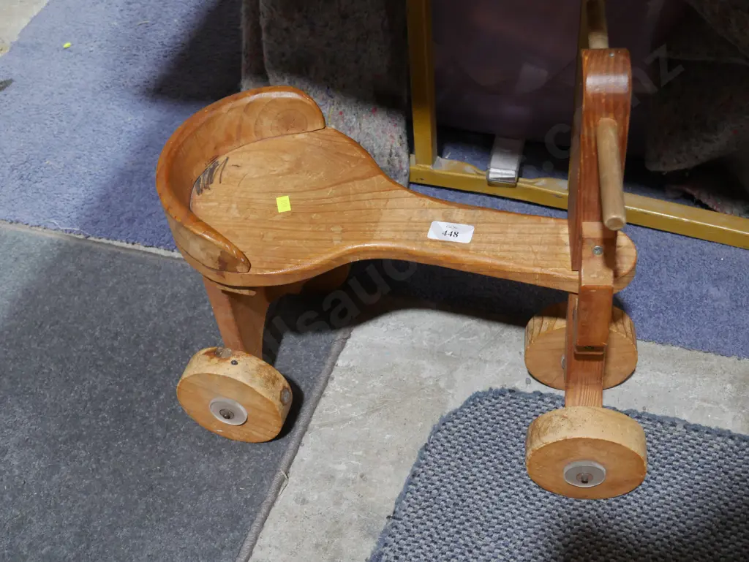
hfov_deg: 38.2
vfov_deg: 29.1
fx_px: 1082
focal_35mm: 50
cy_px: 281
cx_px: 374
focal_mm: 25
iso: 1250
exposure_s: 1/60
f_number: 5.3
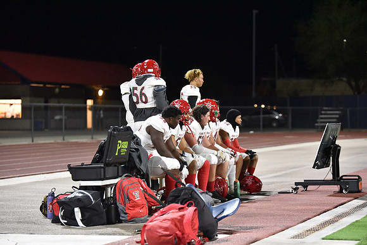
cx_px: 184
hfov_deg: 18.3
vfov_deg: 12.2
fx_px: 1142
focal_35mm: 112
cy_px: 122
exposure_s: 1/500
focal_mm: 112
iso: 11400
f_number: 2.8
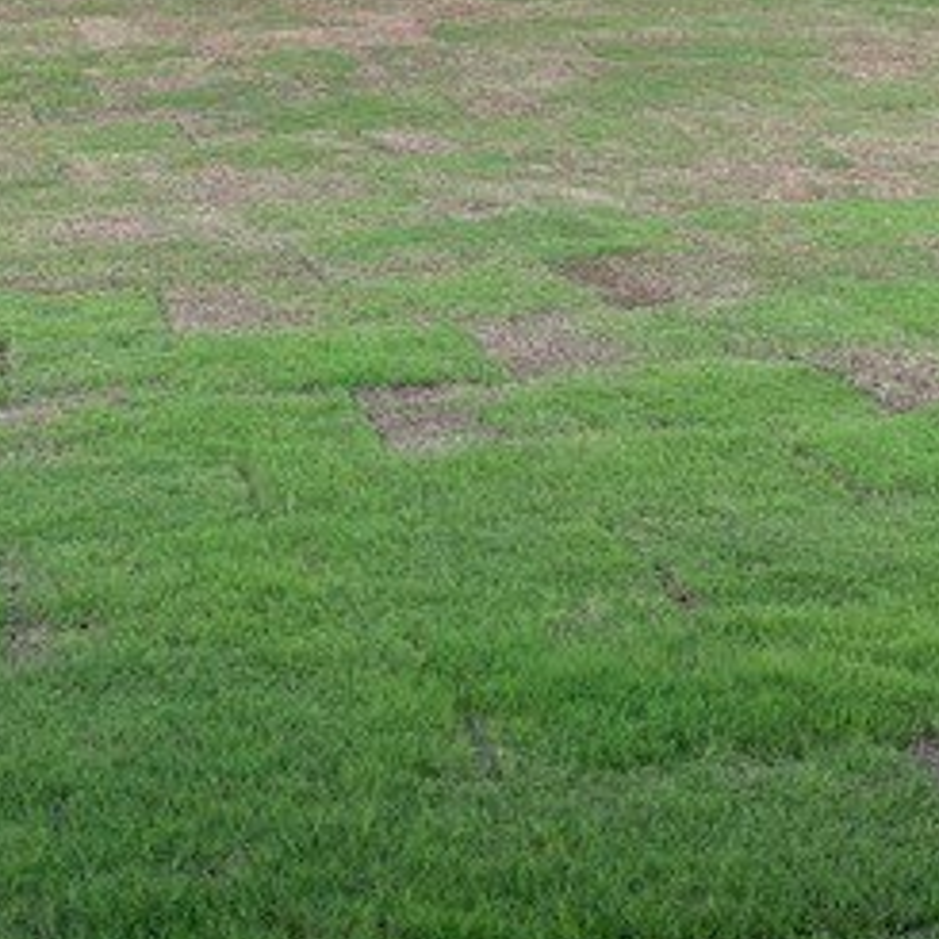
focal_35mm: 60
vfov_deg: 28.0
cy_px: 192
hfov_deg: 28.1
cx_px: 218
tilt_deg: -11.5
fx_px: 1841
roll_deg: -3.0
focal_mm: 4.25
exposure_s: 1/513
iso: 32
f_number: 1.8
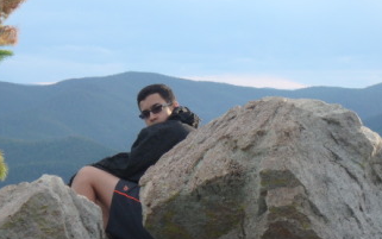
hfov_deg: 14.4
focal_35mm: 145
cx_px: 200
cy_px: 174
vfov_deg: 9.0
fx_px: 1510
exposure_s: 1/125
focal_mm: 18.7
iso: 200
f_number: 5.7
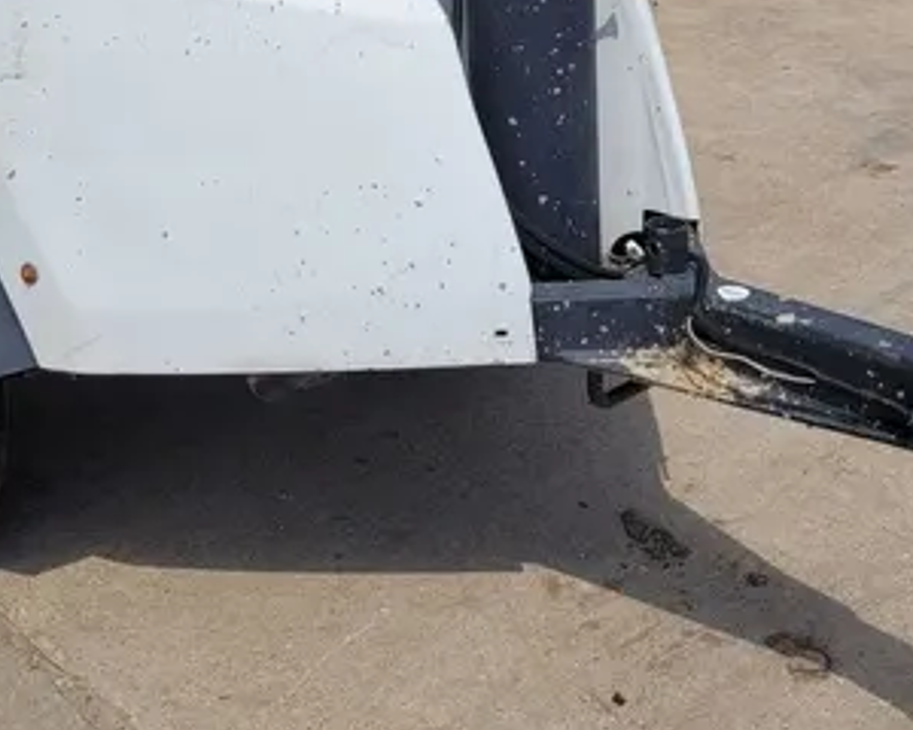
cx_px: 317
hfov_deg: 30.3
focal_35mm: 62
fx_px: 1675
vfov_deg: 23.4
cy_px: -26
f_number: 1.8
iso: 40
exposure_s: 1/4032
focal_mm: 5.4
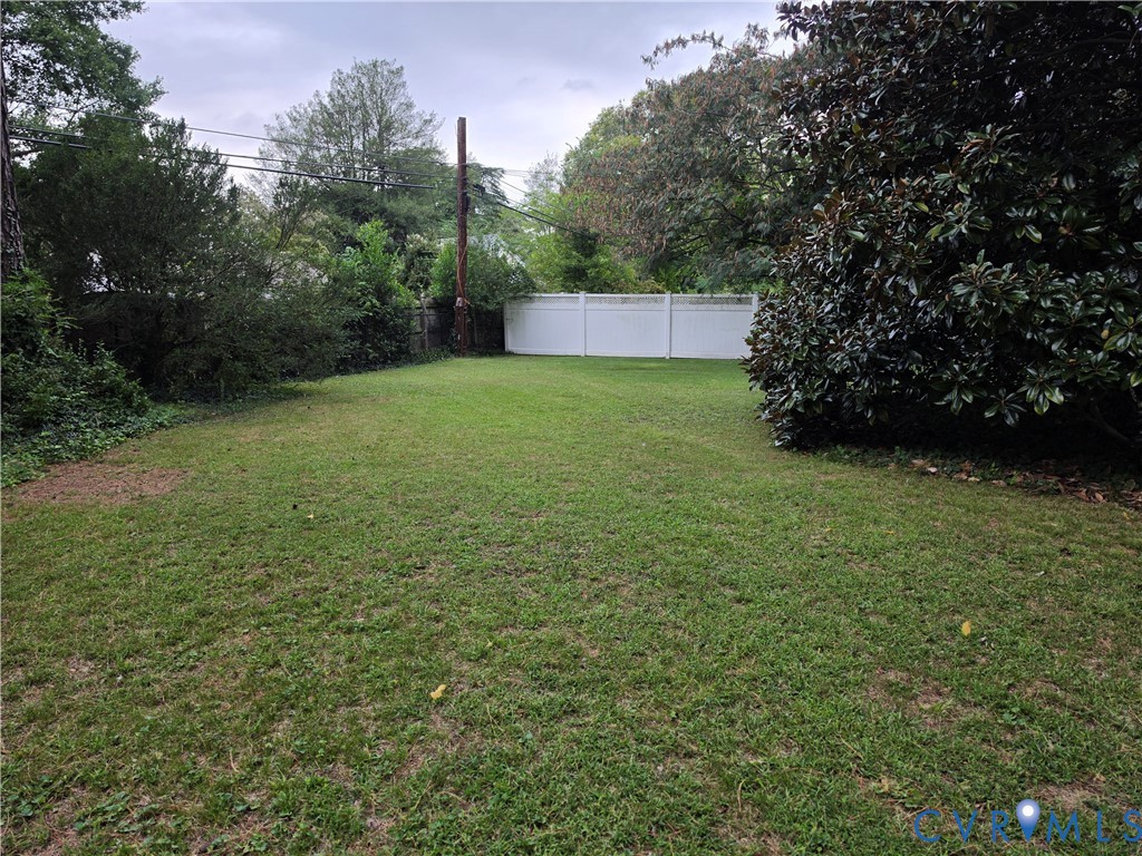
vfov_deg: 58.9
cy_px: 428
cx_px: 571
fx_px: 759
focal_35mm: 23
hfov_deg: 73.9
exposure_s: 1/359
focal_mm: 6.5
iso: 25
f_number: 1.4
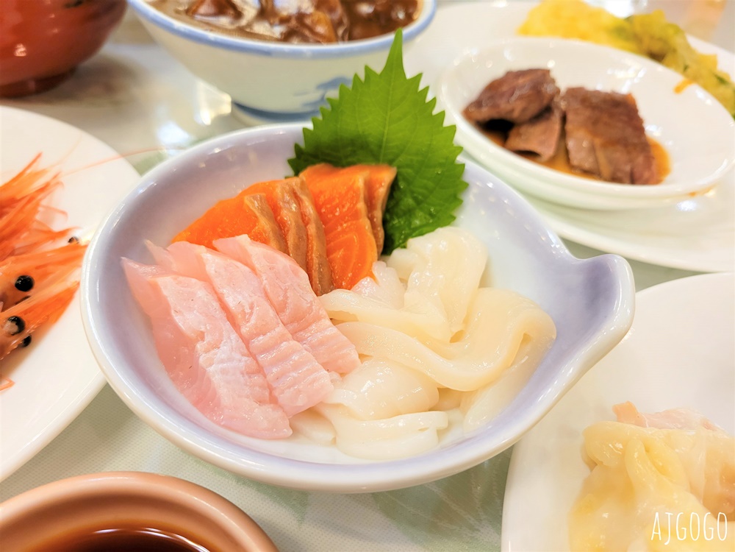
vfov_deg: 53.1
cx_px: 368
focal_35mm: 26
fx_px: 552
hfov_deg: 67.3
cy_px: 276
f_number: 1.8
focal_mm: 5.4
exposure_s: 1/50
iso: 250
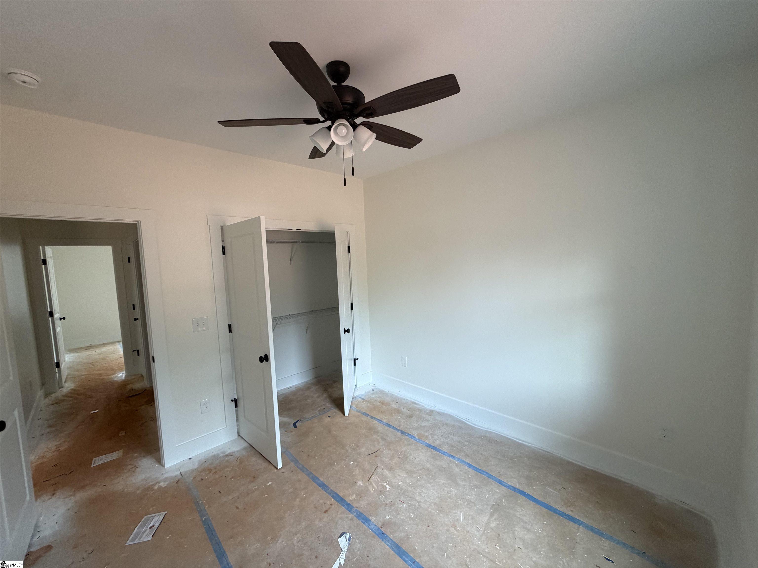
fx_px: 307
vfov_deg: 85.7
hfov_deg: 102.1
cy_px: 284
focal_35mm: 14
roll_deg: +2.6
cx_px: 379
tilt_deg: -4.1
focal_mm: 2.22
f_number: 2.2
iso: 320
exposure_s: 1/121
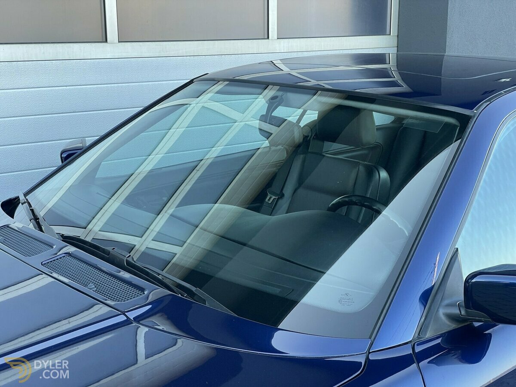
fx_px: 775
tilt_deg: -12.5
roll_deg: +0.8
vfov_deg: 28.0
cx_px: 258
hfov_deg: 36.8
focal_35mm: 52
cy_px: 194
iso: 40
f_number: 2
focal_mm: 6
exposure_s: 1/99
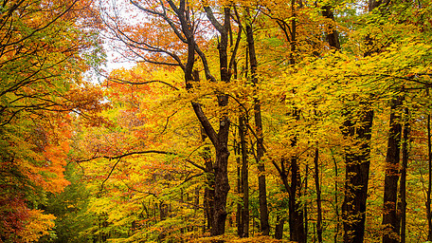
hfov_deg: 32.8
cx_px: 189
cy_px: 159
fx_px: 733
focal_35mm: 64
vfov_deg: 18.7
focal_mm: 48
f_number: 11
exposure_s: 1/10
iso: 100
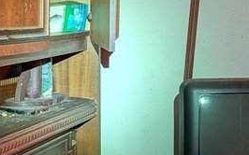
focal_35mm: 98
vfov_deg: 13.3
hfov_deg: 20.8
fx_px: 665
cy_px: 88
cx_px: 24
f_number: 1.7
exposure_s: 1/64.5
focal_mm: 4.53
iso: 462
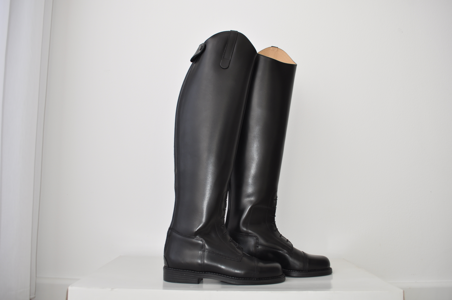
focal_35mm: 30
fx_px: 376
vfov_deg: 43.5
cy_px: 150
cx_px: 226
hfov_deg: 62.0
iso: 200
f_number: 5.6
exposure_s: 1/80
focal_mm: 20
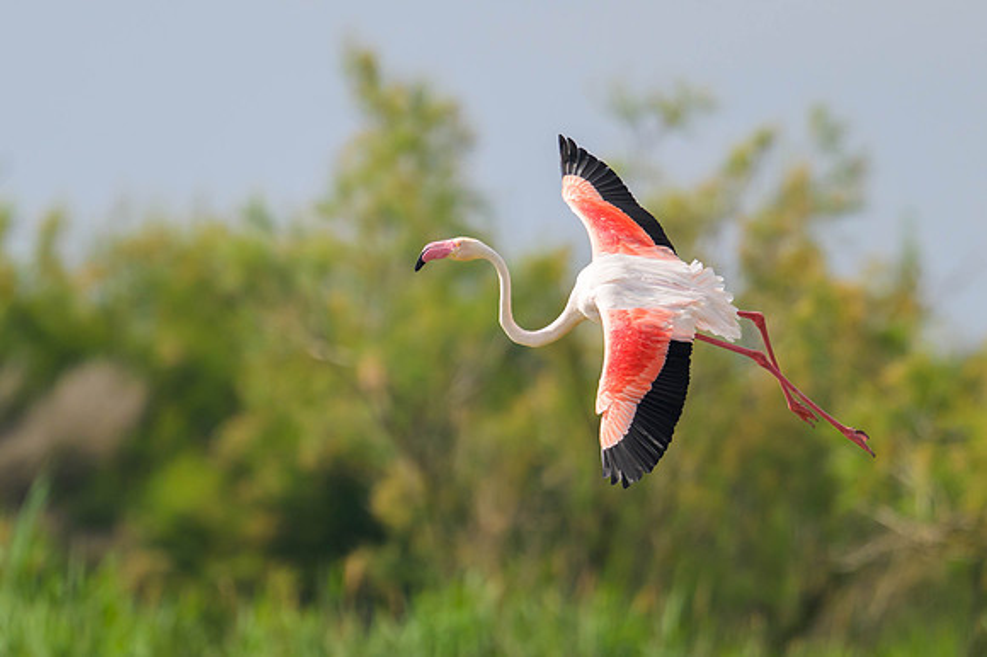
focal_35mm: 950
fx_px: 26026
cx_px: 612
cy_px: 239
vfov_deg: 1.4
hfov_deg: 2.2
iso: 180
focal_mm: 400
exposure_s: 1/5000
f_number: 2.8
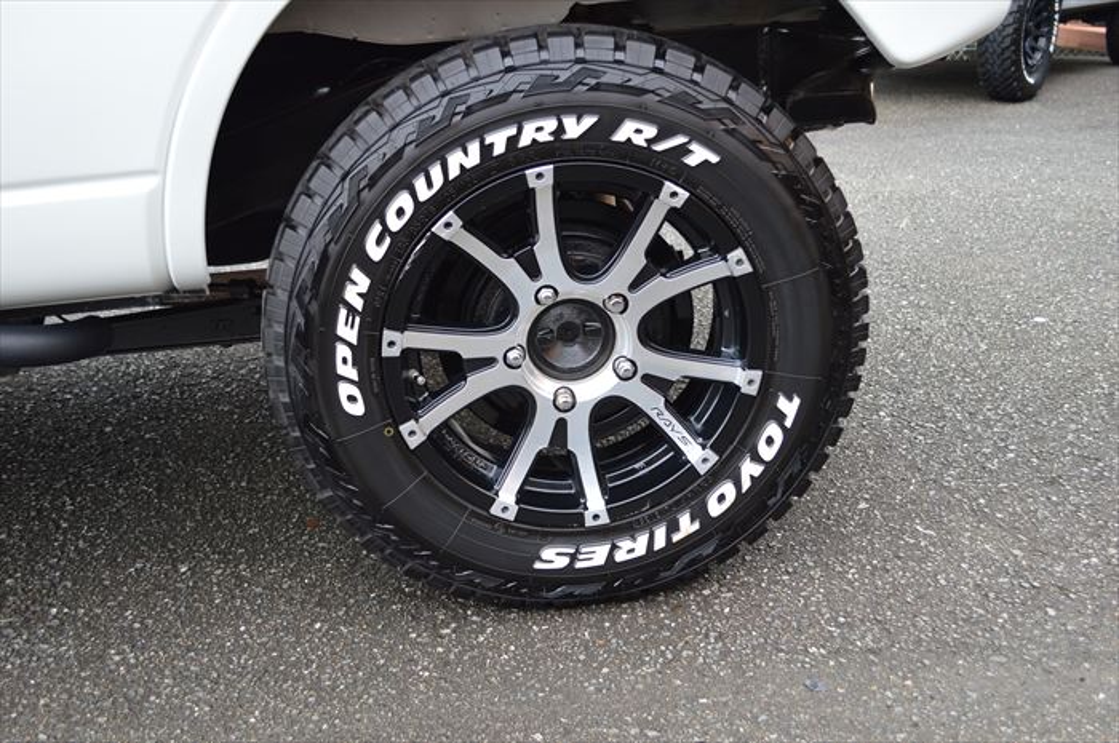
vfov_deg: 39.9
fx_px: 1025
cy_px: 372
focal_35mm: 33
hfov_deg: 57.3
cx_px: 560
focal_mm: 22
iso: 400
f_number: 4.5
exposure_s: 1/80
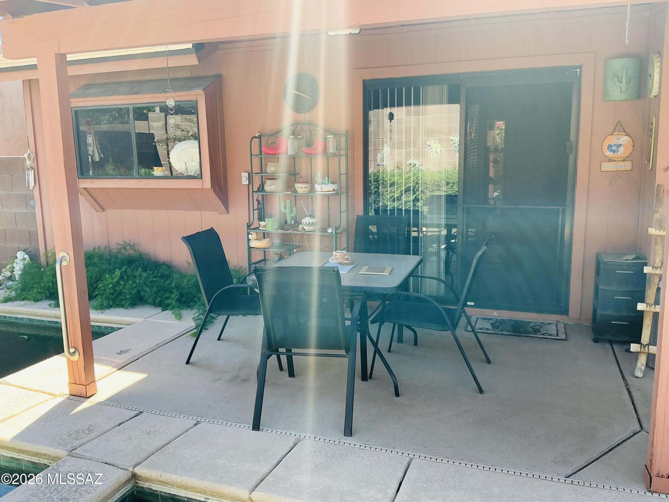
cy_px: 251
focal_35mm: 29
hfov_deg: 61.7
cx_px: 334
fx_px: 560
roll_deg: +1.4
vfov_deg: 48.2
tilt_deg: -10.8
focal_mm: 3
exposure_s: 1/283
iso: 25
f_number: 1.8
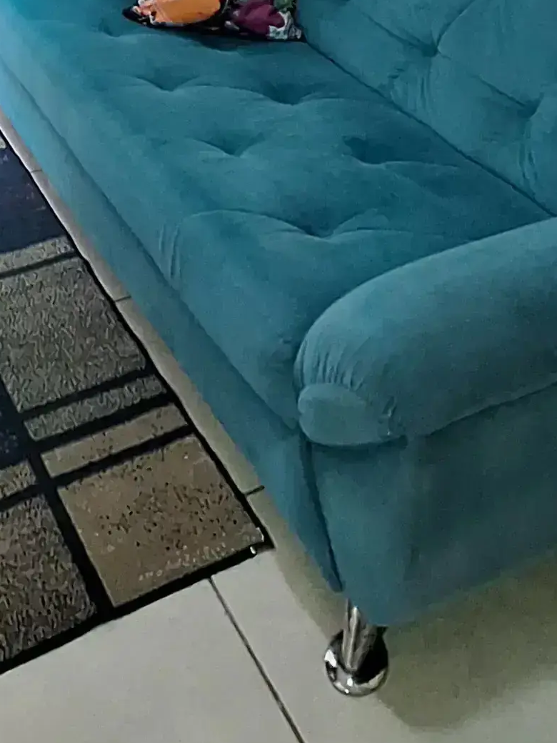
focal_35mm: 50
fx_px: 1073
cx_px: 127
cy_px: -321
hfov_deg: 28.6
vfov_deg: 28.1
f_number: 2.2
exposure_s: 1/24
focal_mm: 1.74
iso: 250
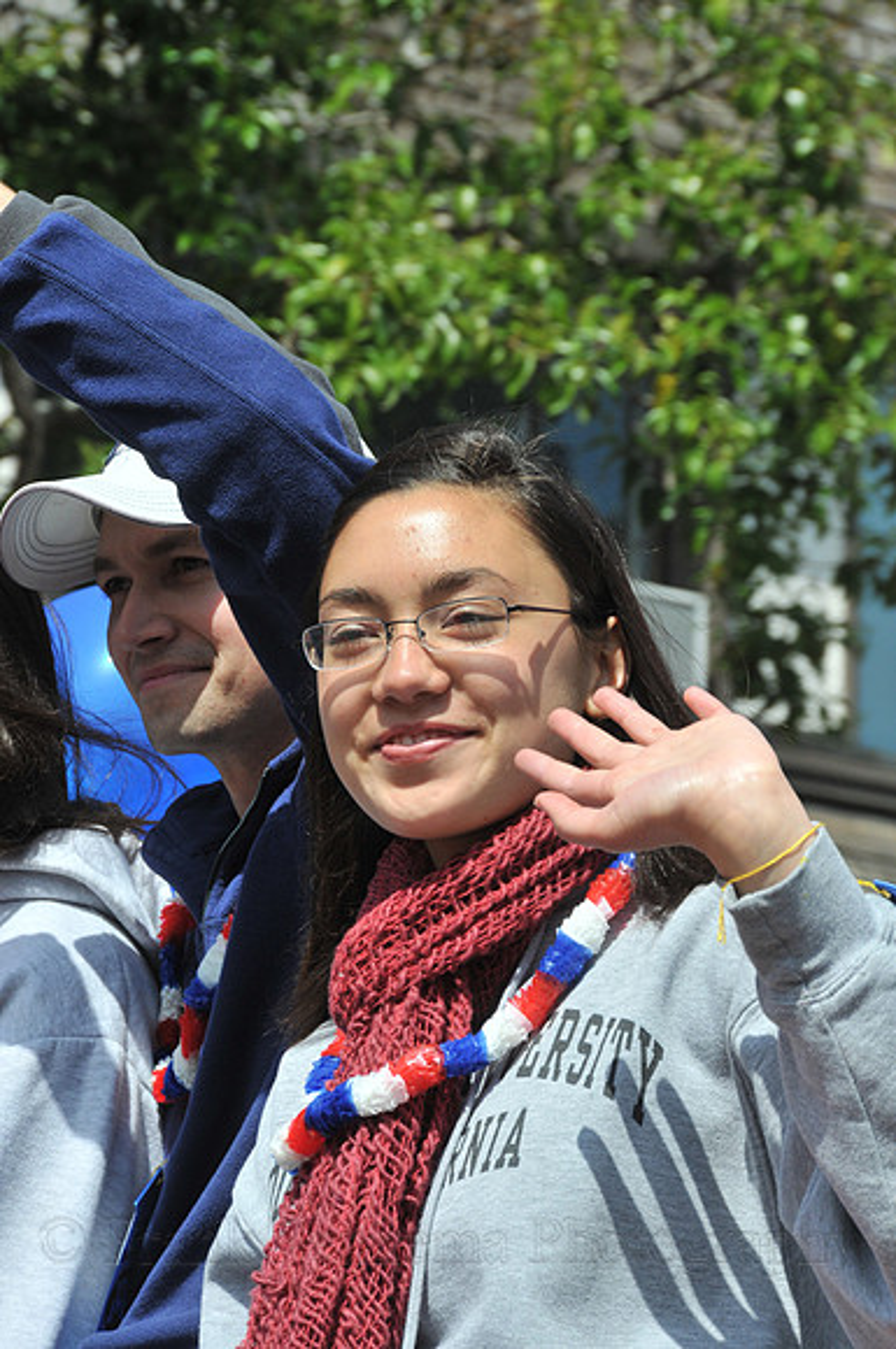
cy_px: 674
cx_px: 448
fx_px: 6740
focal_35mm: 180
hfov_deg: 7.6
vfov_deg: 11.4
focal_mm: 120
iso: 400
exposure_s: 1/500
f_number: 11
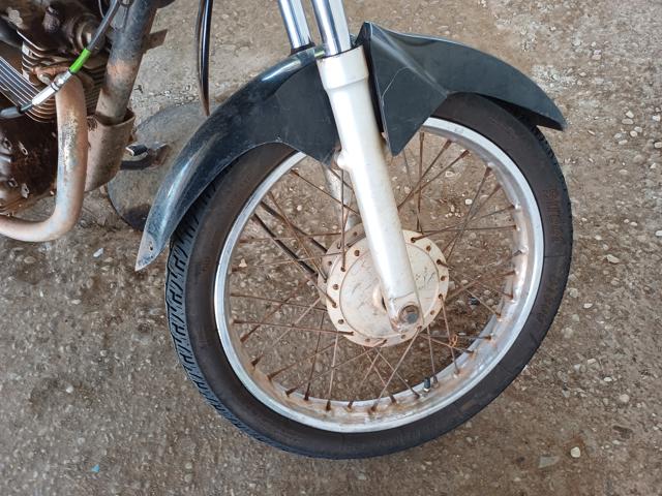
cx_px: 331
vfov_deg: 54.9
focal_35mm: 25
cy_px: 248
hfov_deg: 69.4
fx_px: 478
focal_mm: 4.65
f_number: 1.8
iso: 160
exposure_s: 1/50
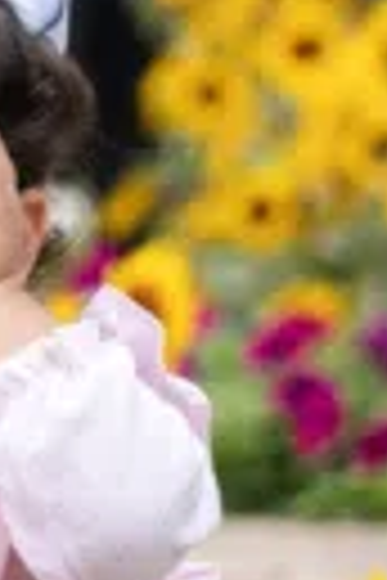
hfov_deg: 3.7
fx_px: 5917
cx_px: -216
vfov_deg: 5.6
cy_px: 423
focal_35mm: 367
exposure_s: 1/250
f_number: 4
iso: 50
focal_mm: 105
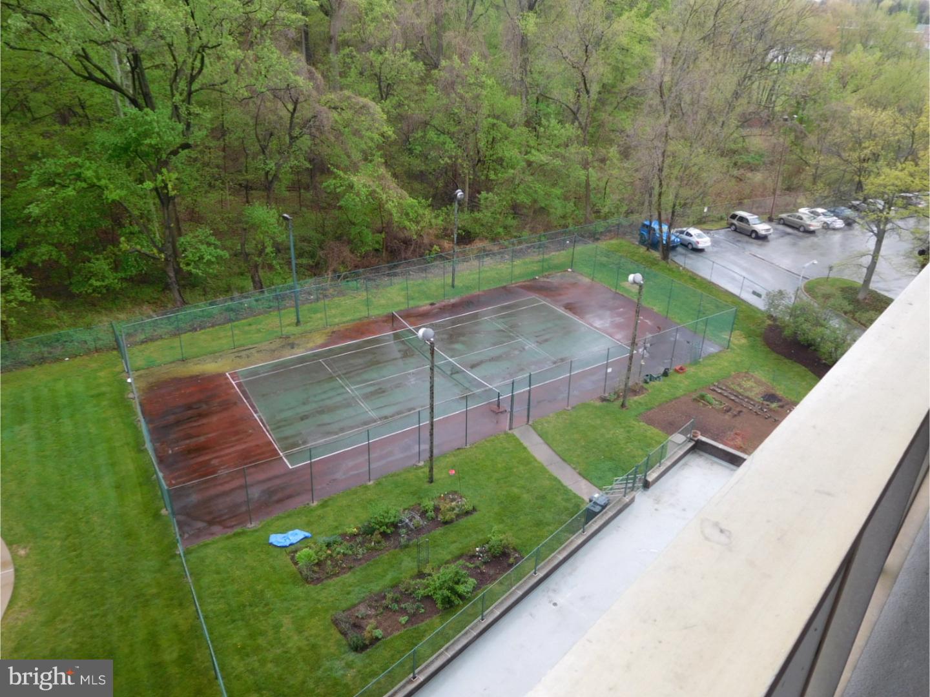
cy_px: 348
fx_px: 672
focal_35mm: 25
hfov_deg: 69.4
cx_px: 465
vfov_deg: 54.9
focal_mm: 4.5
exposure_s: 1/100
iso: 125
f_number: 3.4
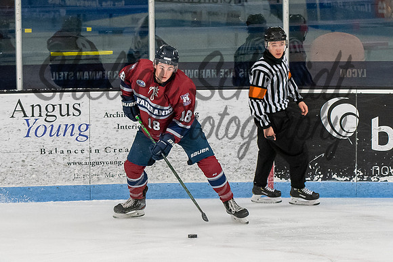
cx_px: 175
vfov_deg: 4.9
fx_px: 3056
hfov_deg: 7.4
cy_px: 151
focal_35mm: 280
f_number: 3.2
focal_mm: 92
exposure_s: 1/800
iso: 1250
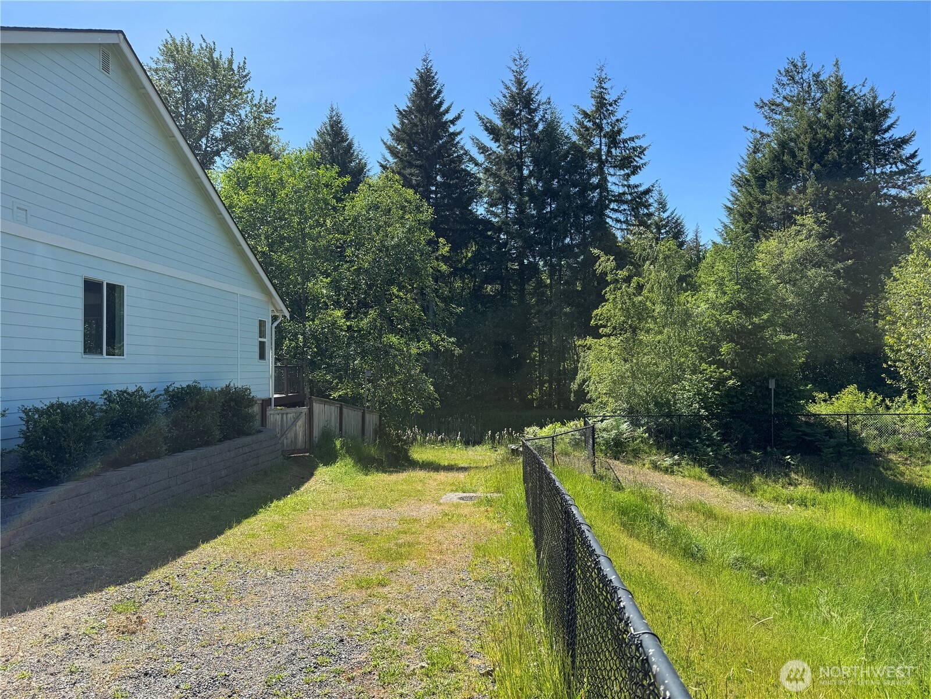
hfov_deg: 71.6
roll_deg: +0.3
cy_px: 350
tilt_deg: +0.8
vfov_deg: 56.8
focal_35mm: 24
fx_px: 645
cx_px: 466
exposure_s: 1/2105
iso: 80
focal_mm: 6.76
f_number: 1.78
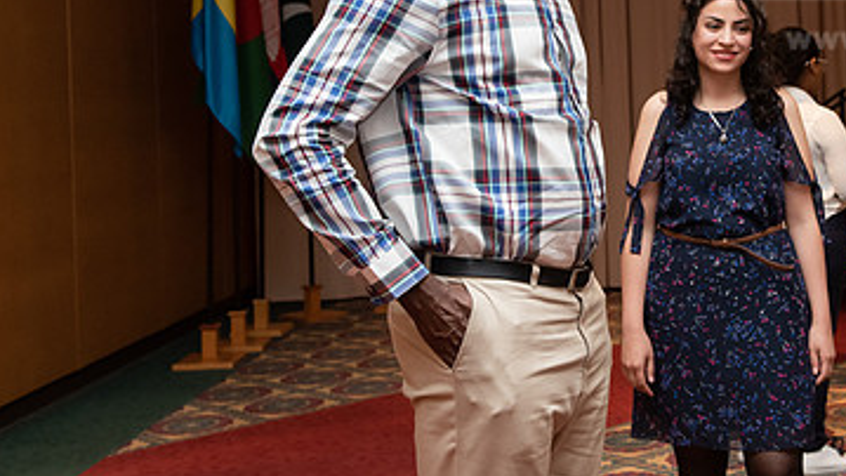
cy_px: 88
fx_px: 1368
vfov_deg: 19.5
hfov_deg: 33.3
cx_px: 679
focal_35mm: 61
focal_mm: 36
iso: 2000
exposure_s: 1/160
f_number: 5.6
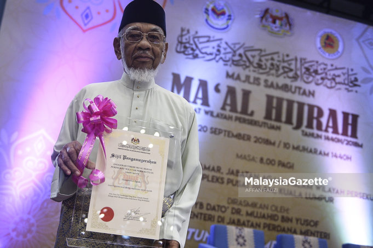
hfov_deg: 58.8
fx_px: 331
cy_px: 124
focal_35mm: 32
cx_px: 186
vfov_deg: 41.1
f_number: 2.8
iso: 2500
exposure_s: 1/125
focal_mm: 32
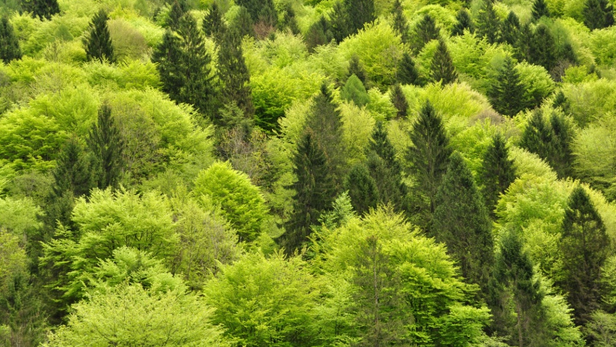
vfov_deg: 13.7
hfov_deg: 24.0
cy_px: 142
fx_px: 1447
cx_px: 310
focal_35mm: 89
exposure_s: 1/200
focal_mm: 55
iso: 320
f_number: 7.1
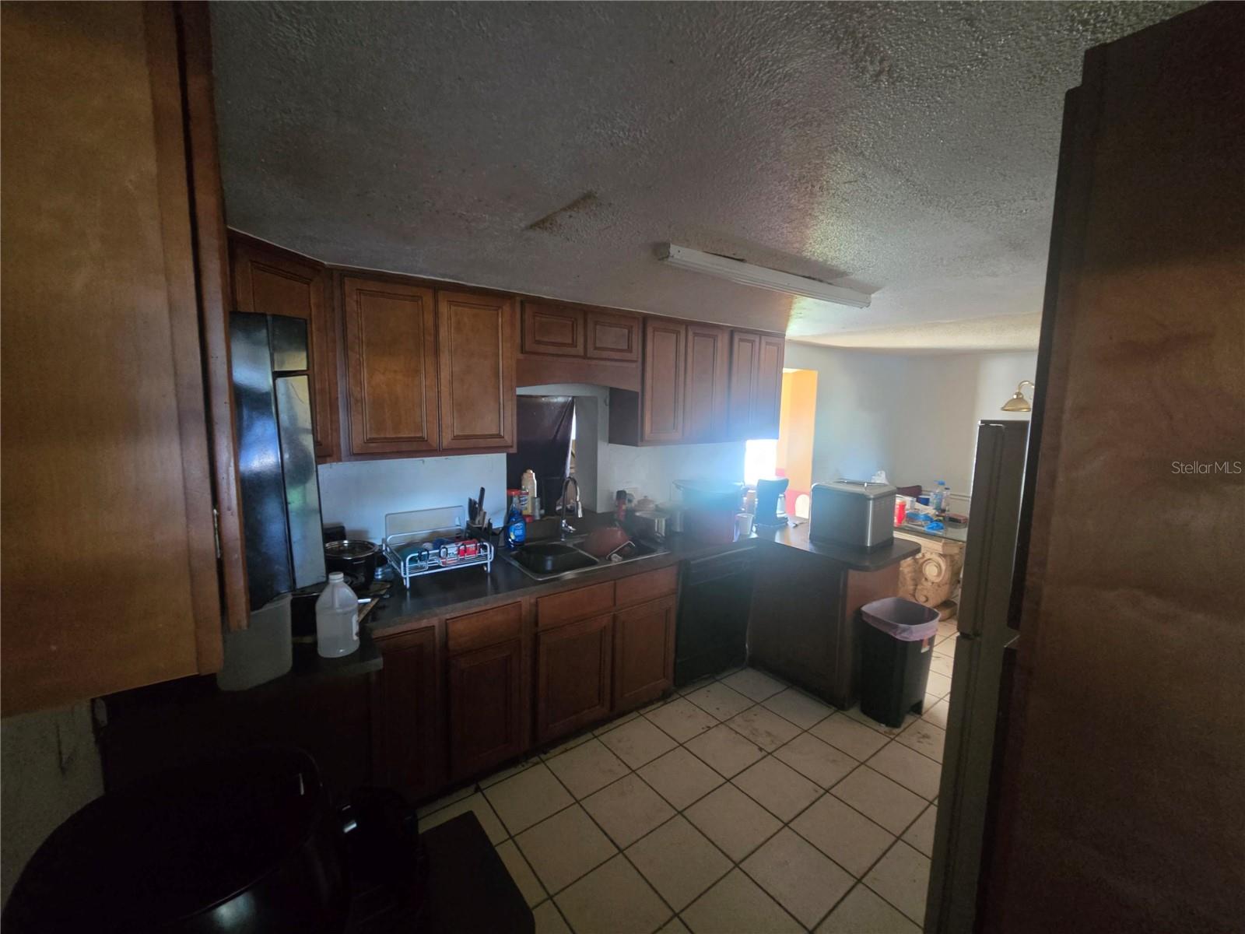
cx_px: 622
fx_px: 468
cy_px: 467
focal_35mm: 13
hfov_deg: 106.2
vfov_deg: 89.9
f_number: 2.2
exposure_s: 1/30
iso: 1250
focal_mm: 2.2
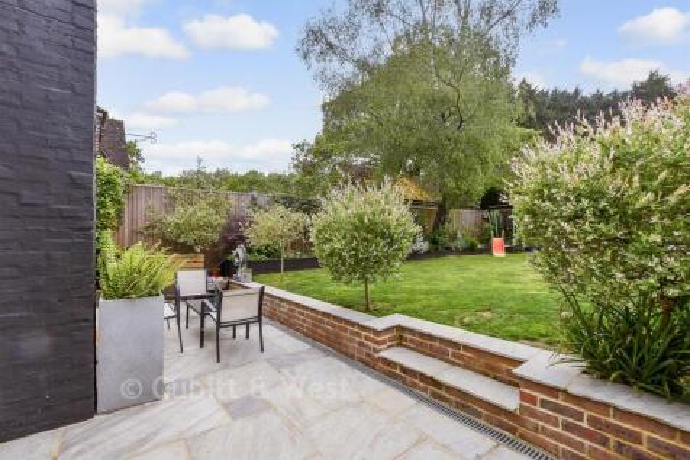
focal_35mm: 15
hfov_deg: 100.4
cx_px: 345
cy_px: 230
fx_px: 287
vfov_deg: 77.3
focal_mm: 10
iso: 160
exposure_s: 1/50
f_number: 8
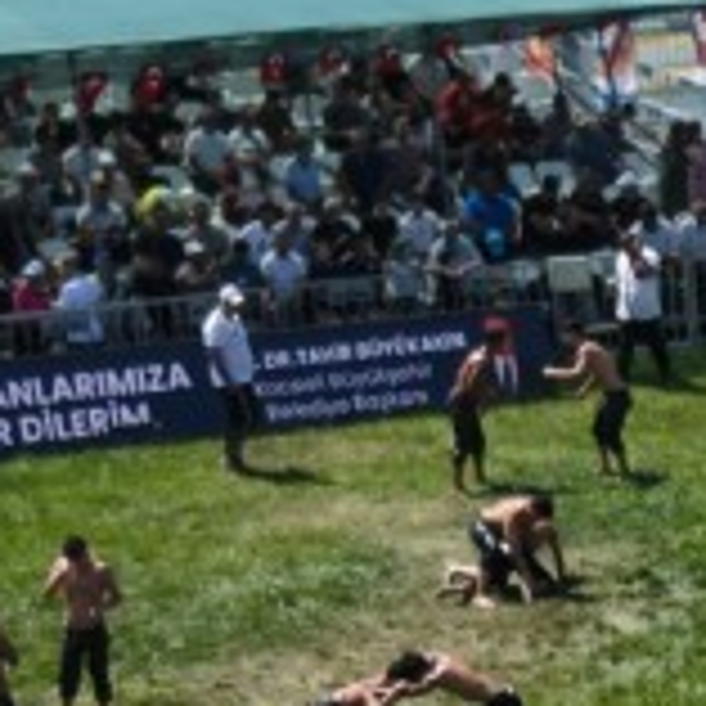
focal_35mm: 195
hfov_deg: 8.6
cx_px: 1327
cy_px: 1372
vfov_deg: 8.5
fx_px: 4500
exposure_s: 1/400
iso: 130
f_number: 1.8
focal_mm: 8.67
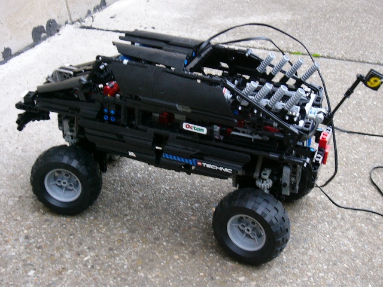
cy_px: 144
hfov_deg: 36.2
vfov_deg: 27.5
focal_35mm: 53
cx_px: 192
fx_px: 586
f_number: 3.4
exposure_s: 1/30
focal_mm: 8.8
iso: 200
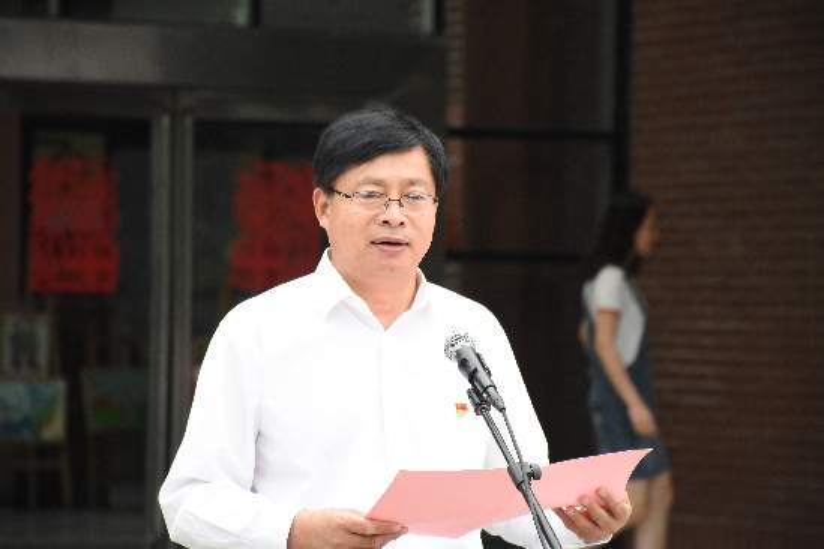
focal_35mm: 210
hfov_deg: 9.8
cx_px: 412
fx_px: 4806
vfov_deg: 6.5
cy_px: 274
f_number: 5.6
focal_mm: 140
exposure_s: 1/1600
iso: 1600
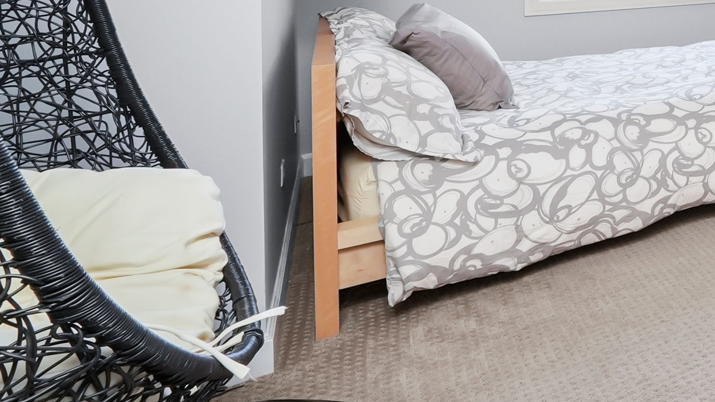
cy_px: -73
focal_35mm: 33
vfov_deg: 30.6
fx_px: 626
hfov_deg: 37.9
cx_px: 916
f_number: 13
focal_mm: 12
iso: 2000
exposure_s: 1/6
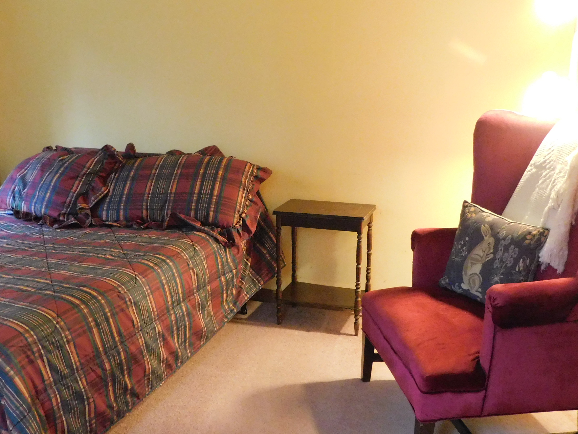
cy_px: 239
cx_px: 244
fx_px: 618
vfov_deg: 38.6
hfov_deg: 49.9
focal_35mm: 37
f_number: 3
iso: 800
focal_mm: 4
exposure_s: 1/15
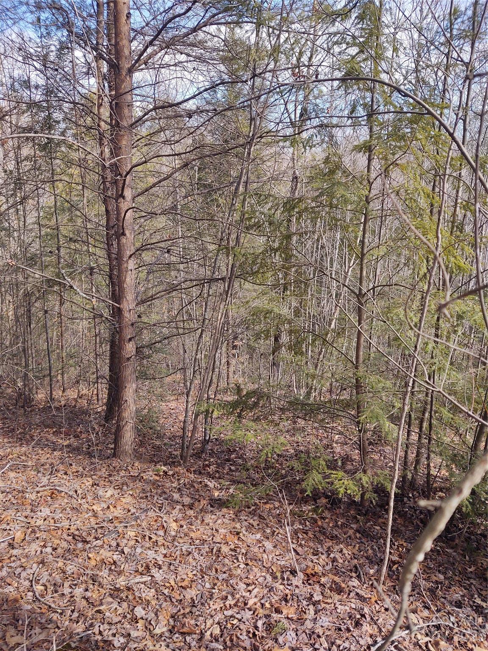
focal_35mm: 27
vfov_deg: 65.3
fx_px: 508
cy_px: 326
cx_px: 244
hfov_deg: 51.4
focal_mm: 4.75
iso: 100
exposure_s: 1/1561
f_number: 1.7
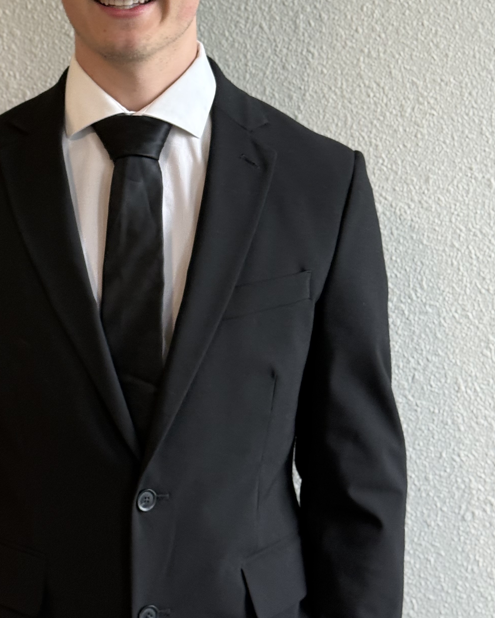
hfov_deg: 19.8
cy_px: 150
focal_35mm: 77
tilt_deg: -2.3
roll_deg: -0.5
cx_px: 133
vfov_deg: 24.5
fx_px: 1410
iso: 160
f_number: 1.78
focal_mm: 6.76
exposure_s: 1/60
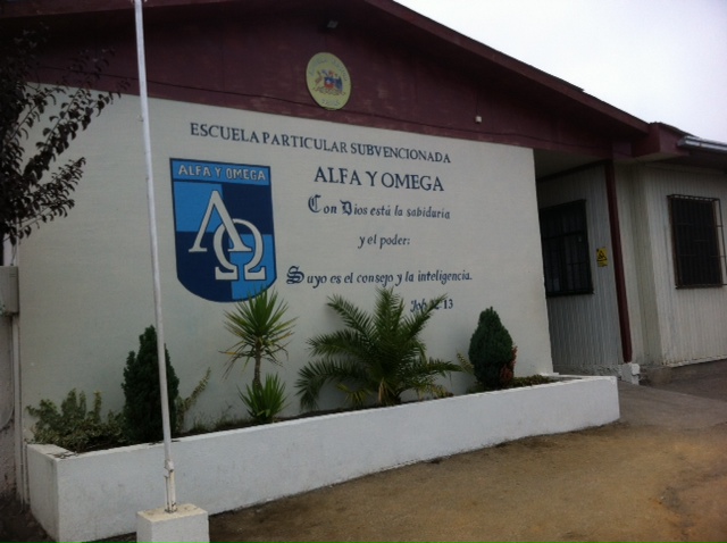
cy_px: 272
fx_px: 734
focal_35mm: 35
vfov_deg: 40.6
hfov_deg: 52.7
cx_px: 364
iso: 80
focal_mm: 3.85
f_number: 2.8
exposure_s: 1/413
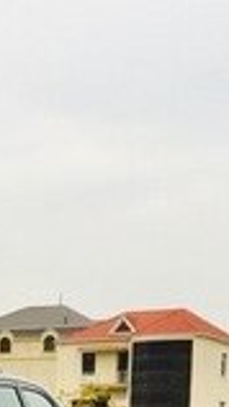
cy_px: 556
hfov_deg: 11.6
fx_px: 1068
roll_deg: -2.0
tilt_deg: -7.7
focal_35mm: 99
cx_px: -136
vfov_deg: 19.5
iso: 32
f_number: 2.2
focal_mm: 4.15
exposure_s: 1/226
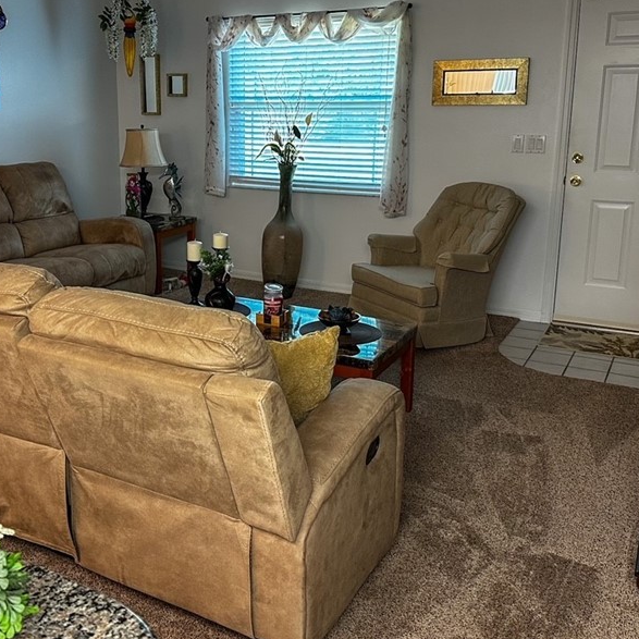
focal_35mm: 37
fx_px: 773
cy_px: 255
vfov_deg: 44.7
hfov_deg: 44.3
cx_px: 212
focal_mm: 6.86
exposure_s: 1/60
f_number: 1.8
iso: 320
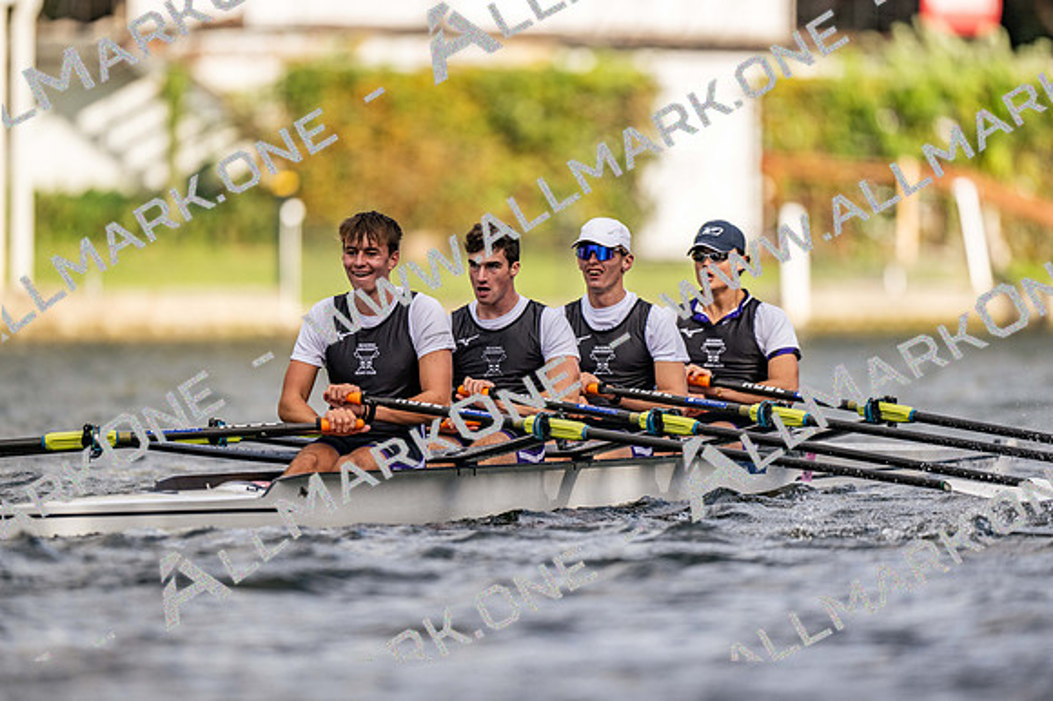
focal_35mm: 600
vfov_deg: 2.3
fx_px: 17543
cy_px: 350
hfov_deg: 3.4
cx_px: 526
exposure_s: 1/2500
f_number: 4
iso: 250
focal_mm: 600
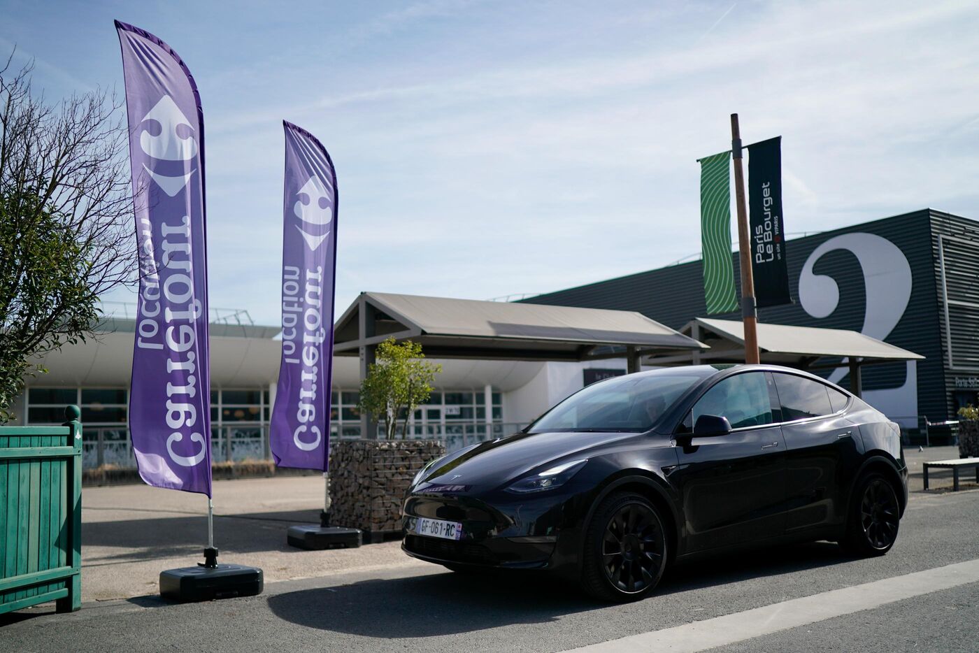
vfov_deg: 37.9
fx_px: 952
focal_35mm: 35
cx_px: 490
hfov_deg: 54.4
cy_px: 326
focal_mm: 35
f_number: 1.4
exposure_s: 1/16000
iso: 200
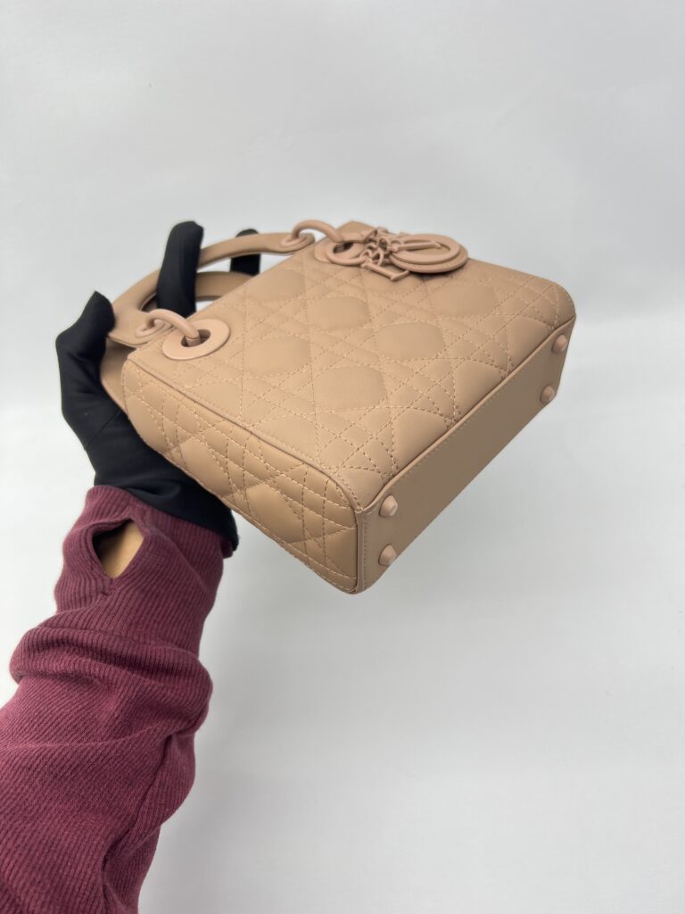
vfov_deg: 67.3
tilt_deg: -45.3
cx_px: 342
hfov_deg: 53.1
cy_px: 457
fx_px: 686
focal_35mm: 26
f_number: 1.5
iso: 40
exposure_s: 1/100
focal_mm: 5.7
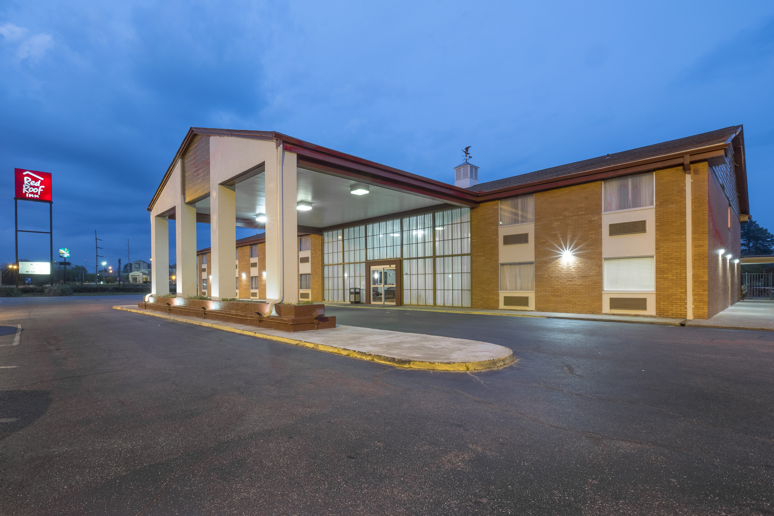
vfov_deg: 77.3
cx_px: 387
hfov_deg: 100.4
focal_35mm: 15
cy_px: 258
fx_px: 322
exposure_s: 4.5
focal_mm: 10
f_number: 16
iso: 200
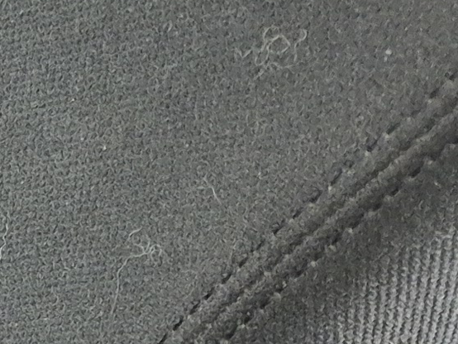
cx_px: -1100
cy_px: 726
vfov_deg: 8.4
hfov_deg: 8.7
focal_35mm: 166
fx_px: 2197
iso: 125
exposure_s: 1/64
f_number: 1.8
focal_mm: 5.4
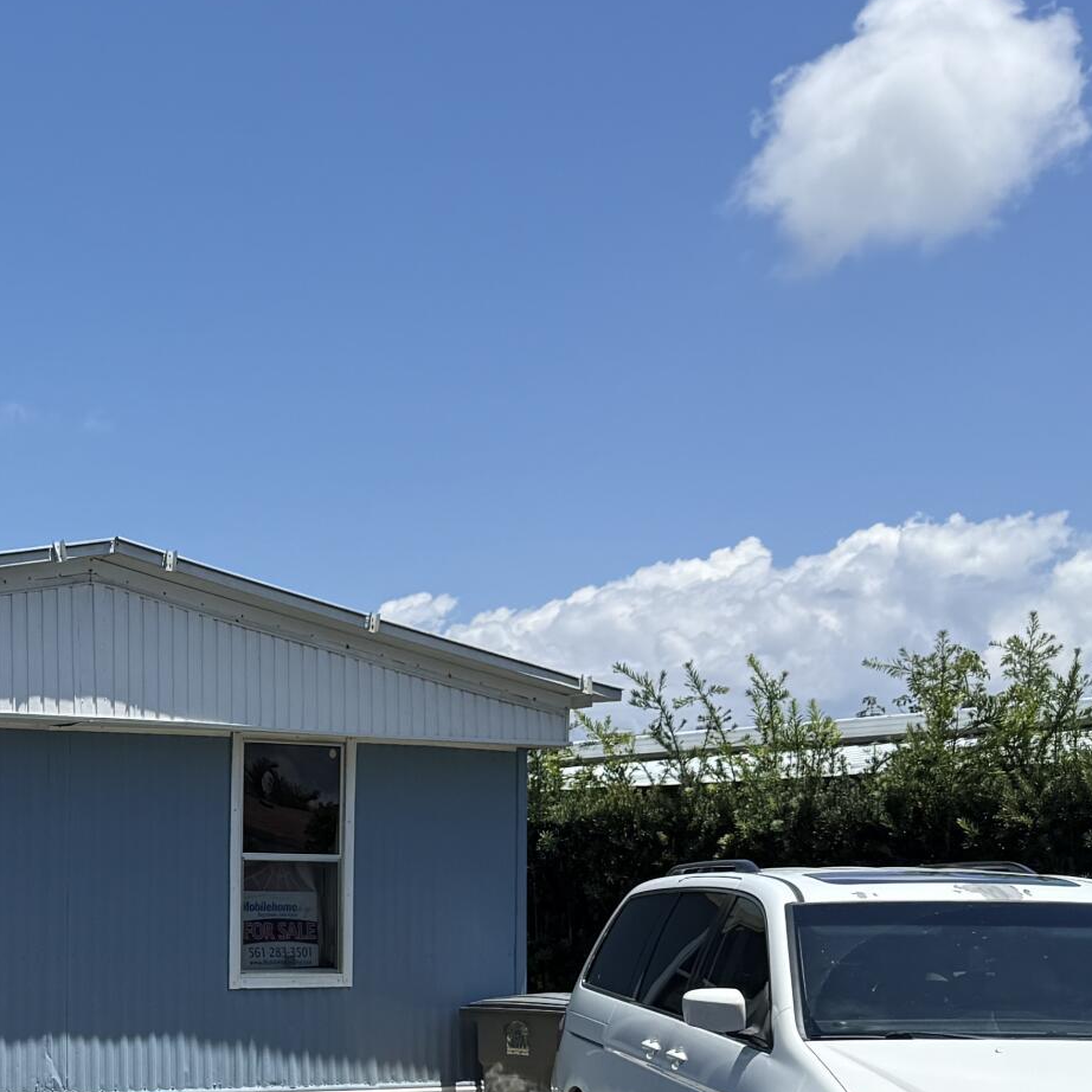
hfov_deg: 22.4
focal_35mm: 69
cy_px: 940
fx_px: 2463
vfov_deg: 24.4
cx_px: -330
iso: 80
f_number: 1.78
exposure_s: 1/5319
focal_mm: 6.76
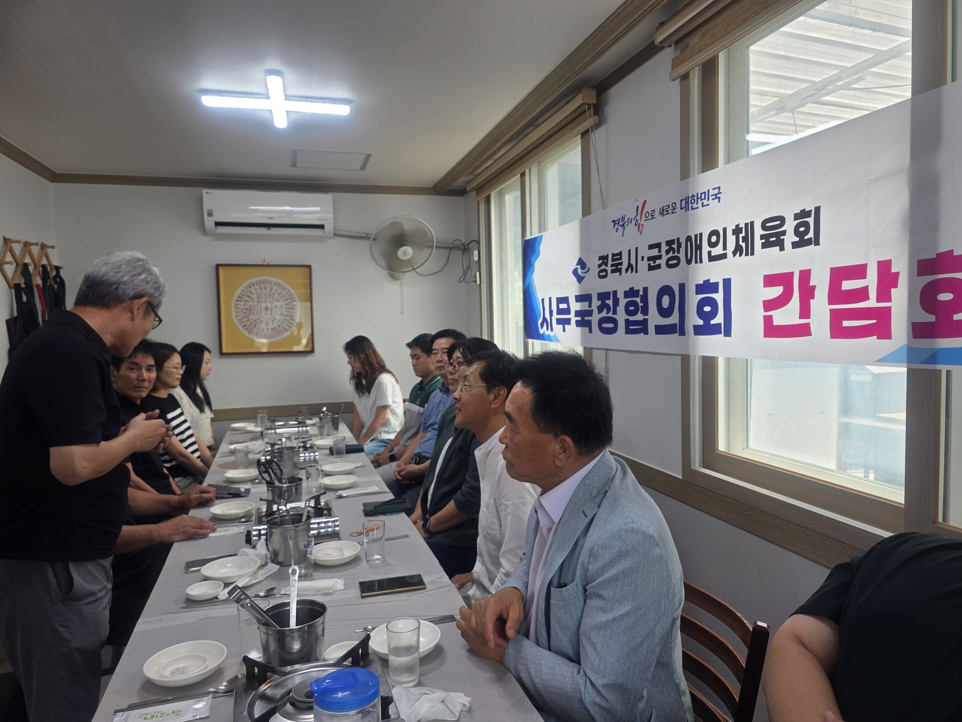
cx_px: 481
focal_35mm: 23
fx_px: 639
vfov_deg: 58.9
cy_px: 361
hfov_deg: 73.9
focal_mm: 6.3
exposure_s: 1/120
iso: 25
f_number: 1.7
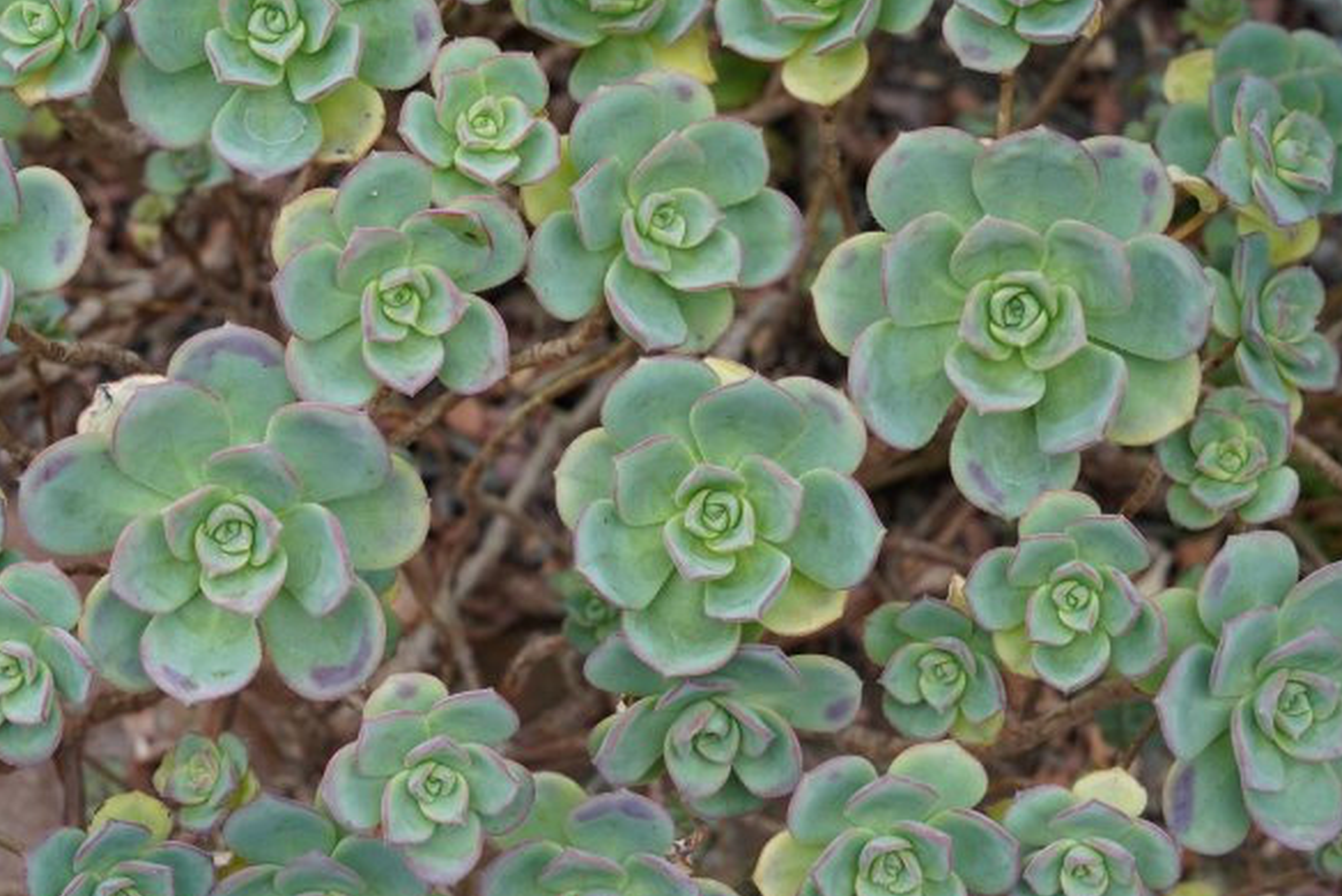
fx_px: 4140
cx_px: 657
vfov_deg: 12.4
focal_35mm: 111
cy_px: 443
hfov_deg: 18.4
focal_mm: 106
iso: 800
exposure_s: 1/100
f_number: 13
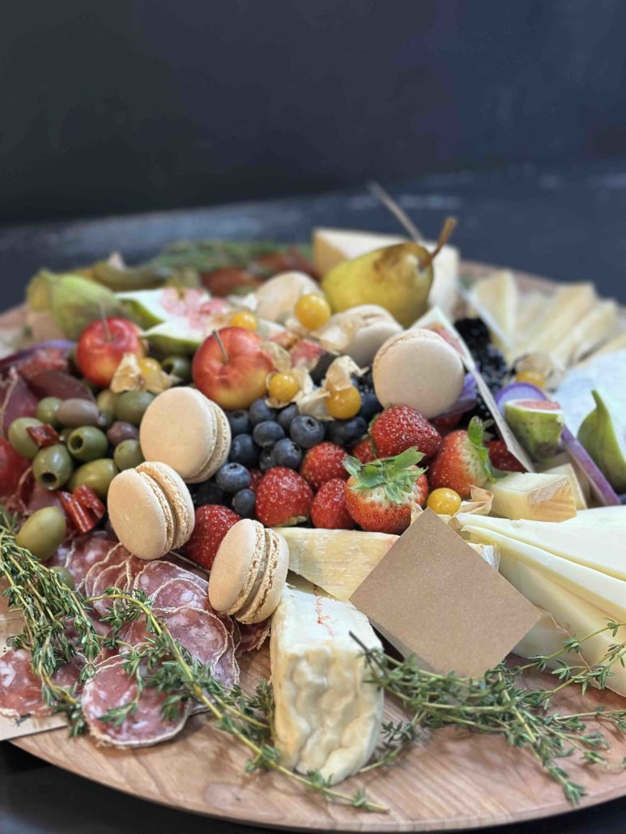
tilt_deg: -32.5
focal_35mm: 48
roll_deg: -2.2
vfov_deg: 39.6
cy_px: 417
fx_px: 1157
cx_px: 313
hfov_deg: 30.3
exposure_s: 1/60
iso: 250
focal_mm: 6.86
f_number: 1.78
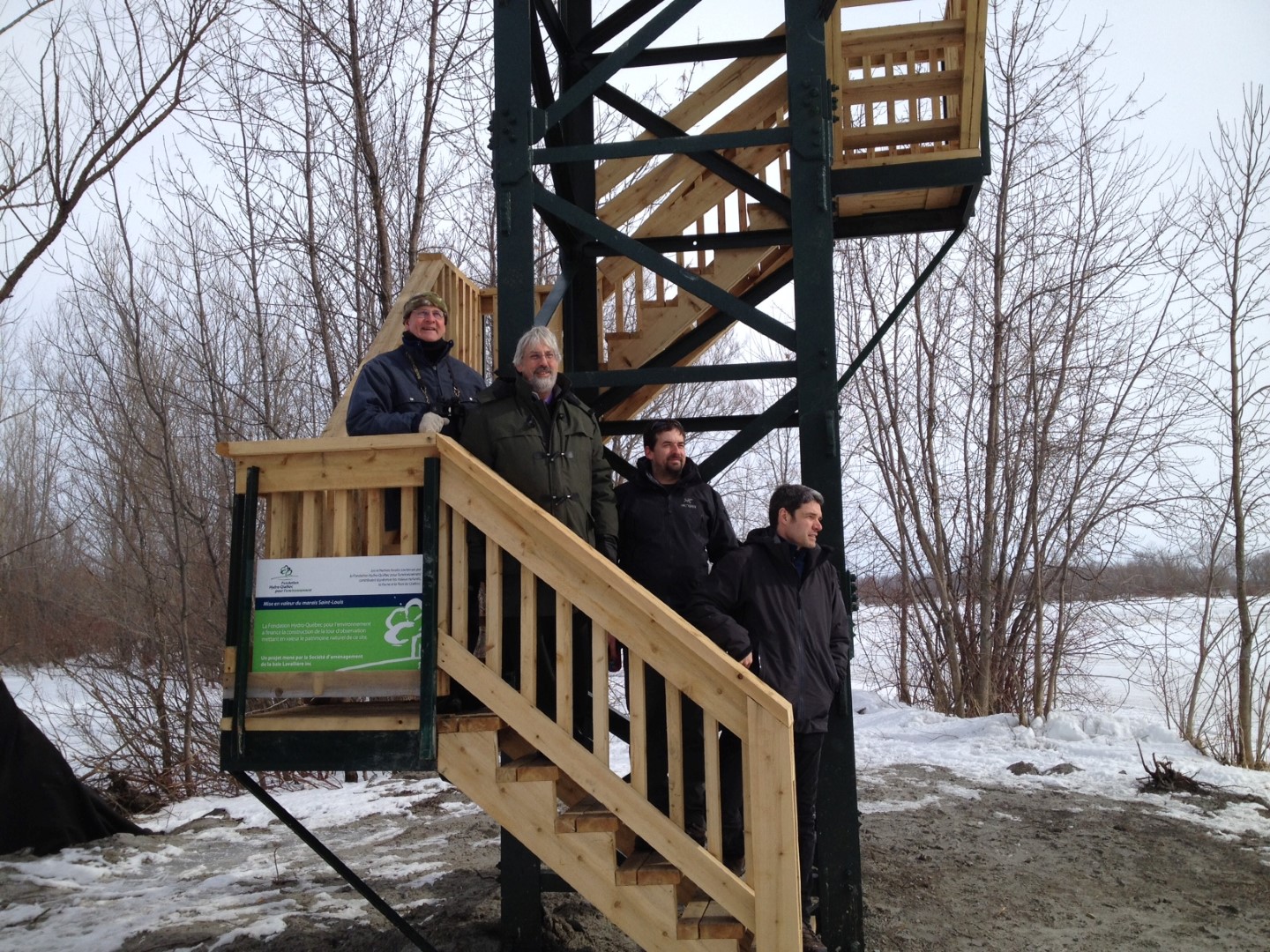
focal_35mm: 35
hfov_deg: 52.6
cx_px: 635
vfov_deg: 40.7
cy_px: 476
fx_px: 1284
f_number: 2.4
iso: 50
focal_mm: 4.28
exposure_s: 1/2404
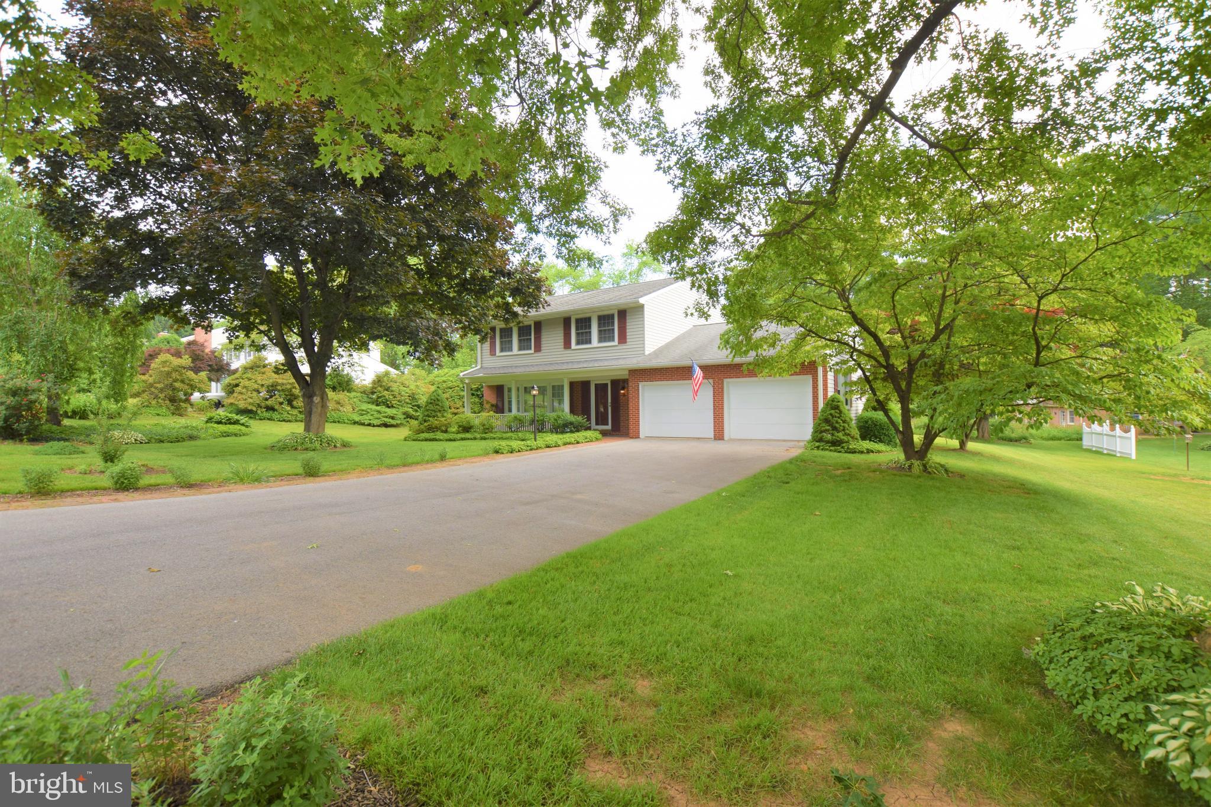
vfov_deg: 77.3
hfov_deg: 100.4
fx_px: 505
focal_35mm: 15
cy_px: 404
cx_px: 606
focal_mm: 10
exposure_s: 1/125
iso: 125
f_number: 5.6
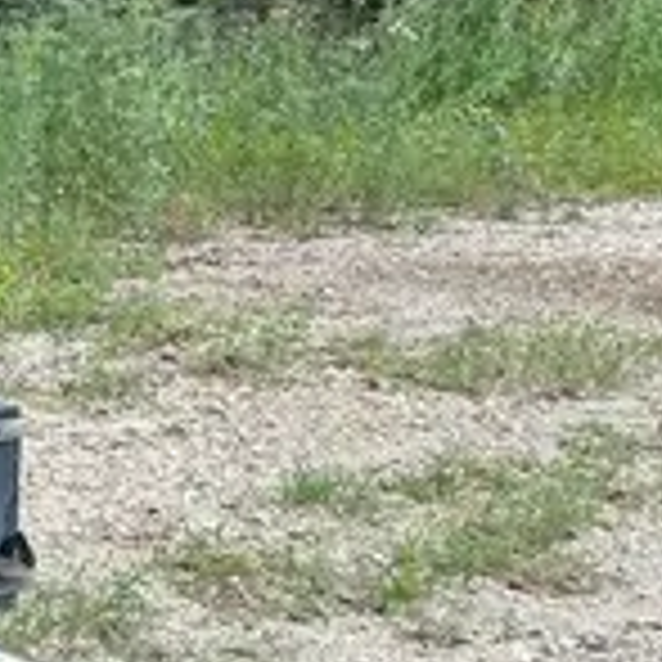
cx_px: -270
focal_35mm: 115
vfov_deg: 15.2
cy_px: 358
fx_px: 2488
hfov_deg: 14.3
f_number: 1.5
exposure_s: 1/639
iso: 50
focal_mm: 5.7
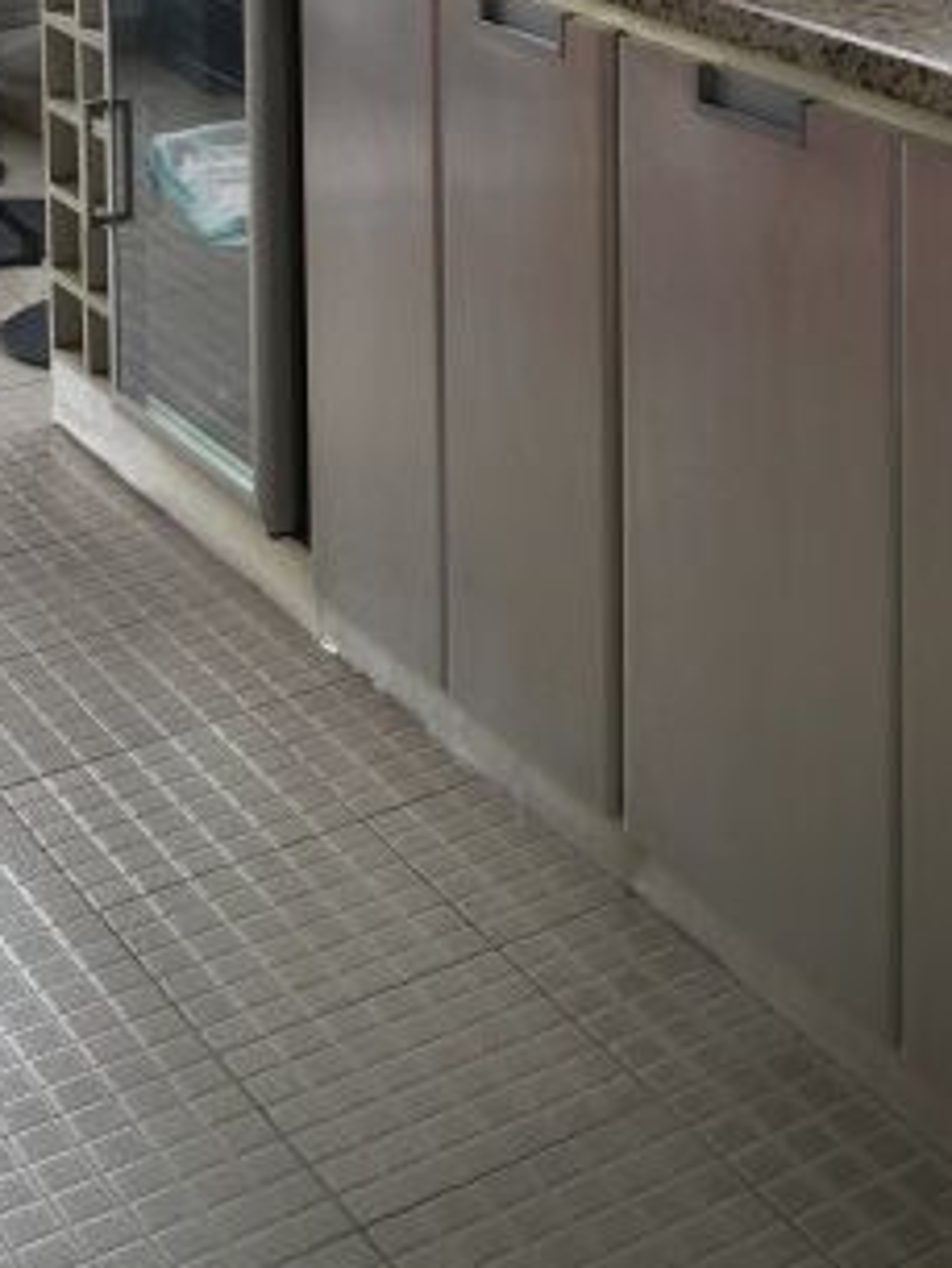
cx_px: 773
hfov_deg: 19.9
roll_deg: +0.1
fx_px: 2675
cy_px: -266
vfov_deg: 24.2
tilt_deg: -6.4
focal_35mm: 73
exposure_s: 1/181
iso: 32
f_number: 2.2
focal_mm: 4.15
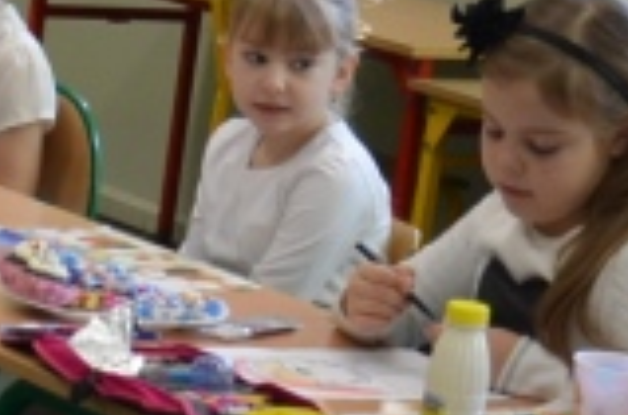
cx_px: -612
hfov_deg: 9.5
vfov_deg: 6.7
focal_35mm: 203
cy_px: 368
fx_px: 3535
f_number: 4
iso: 400
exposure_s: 1/60
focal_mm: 21
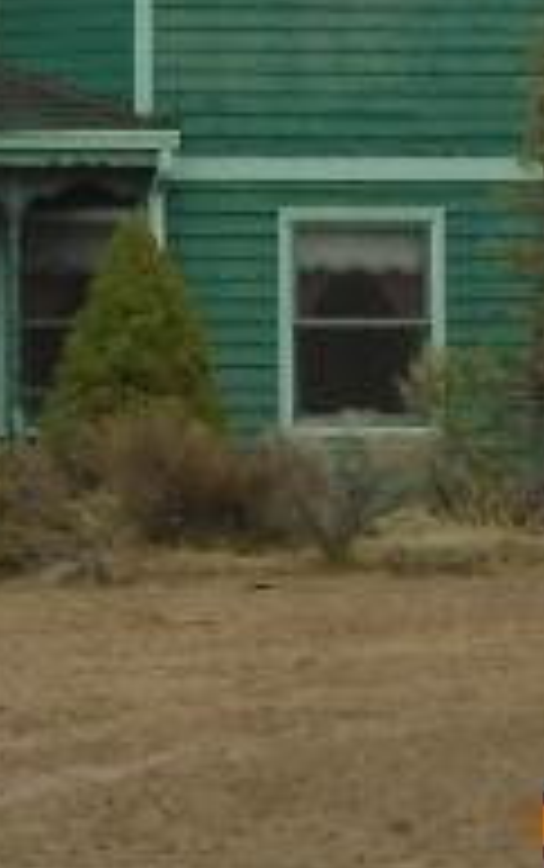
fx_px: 5657
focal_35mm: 239
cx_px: -103
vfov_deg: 8.7
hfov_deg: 5.5
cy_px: -13
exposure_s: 1/250
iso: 400
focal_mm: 12
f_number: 5.5
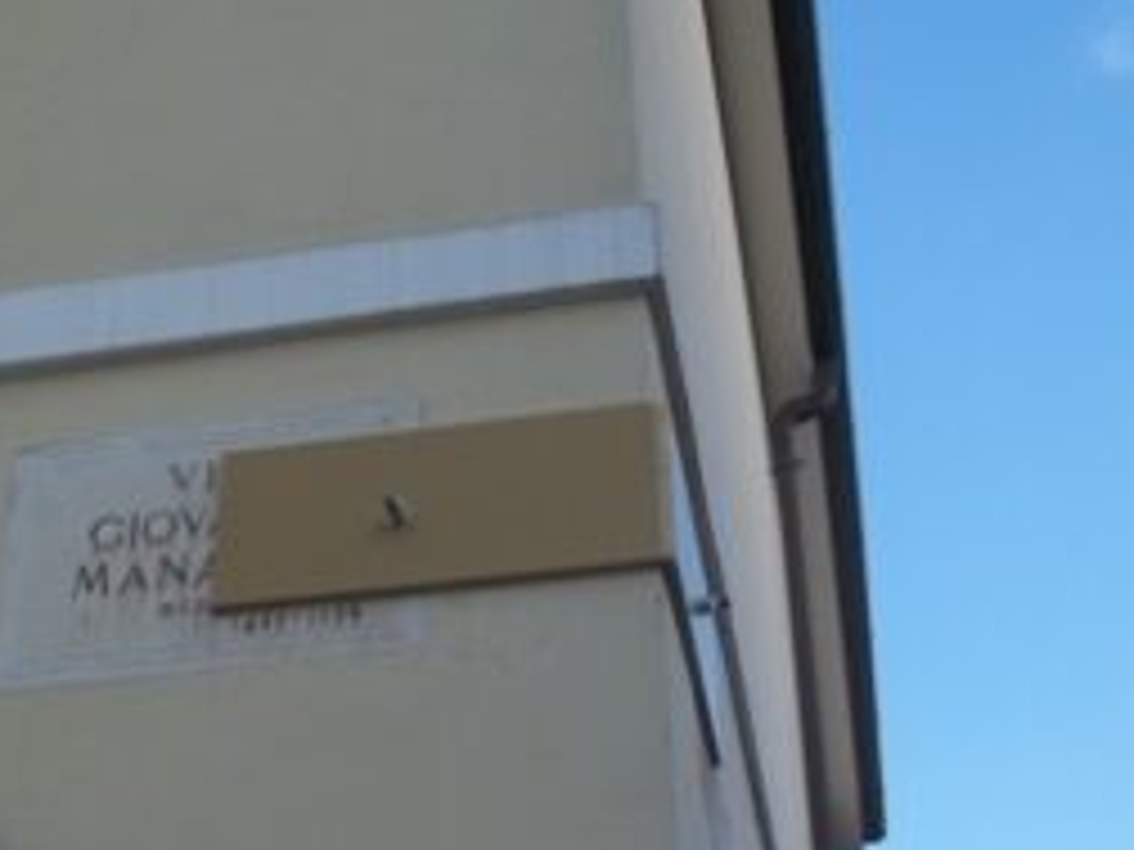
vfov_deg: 24.3
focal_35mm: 60
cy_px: 555
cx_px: 392
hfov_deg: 32.0
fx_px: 1966
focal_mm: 6.5
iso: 64
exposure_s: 1/250
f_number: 3.1
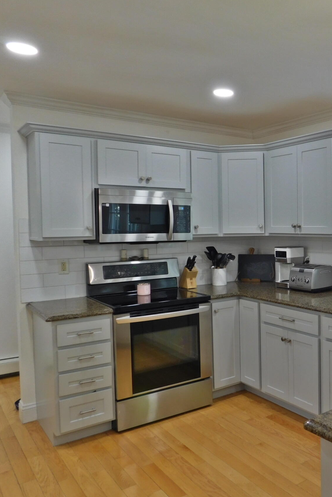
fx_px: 443
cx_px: 298
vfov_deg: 58.7
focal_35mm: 32
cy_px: 248
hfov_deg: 38.4
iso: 160
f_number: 3
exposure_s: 1/30
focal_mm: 4
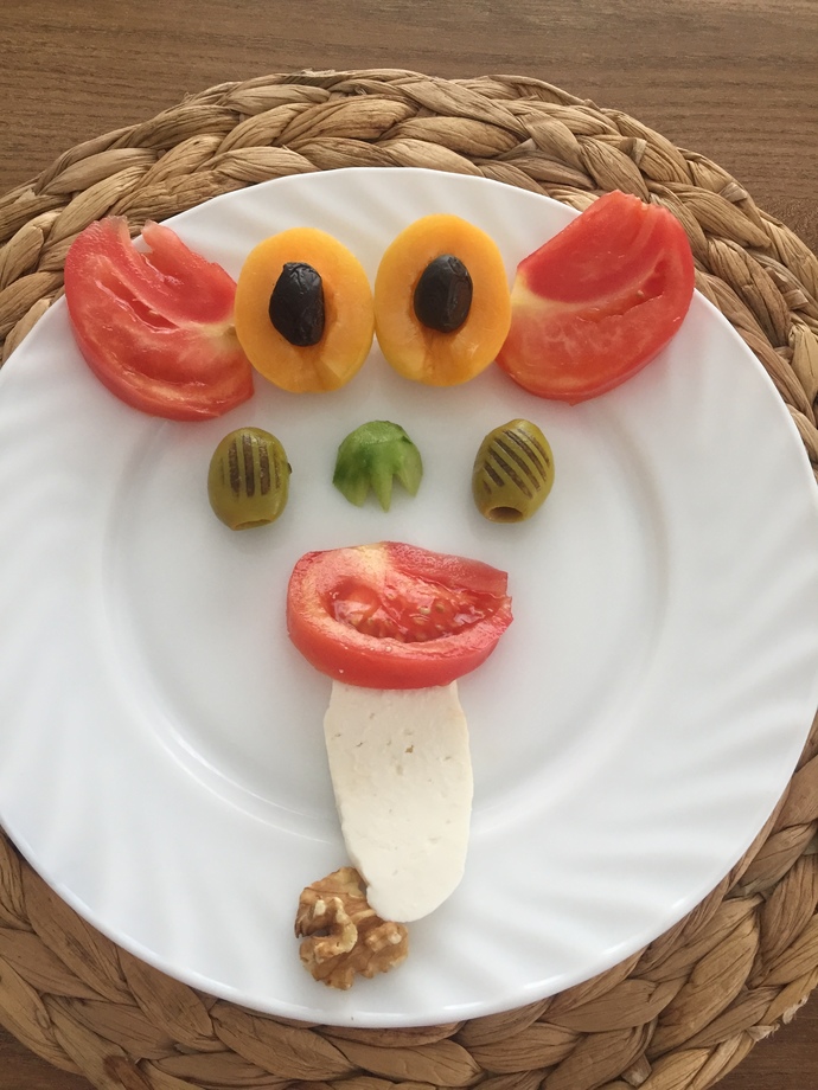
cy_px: 545
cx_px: 409
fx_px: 914
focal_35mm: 29
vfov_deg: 61.7
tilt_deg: -72.6
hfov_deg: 48.2
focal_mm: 4.15
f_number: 2.2
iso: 125
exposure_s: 1/33
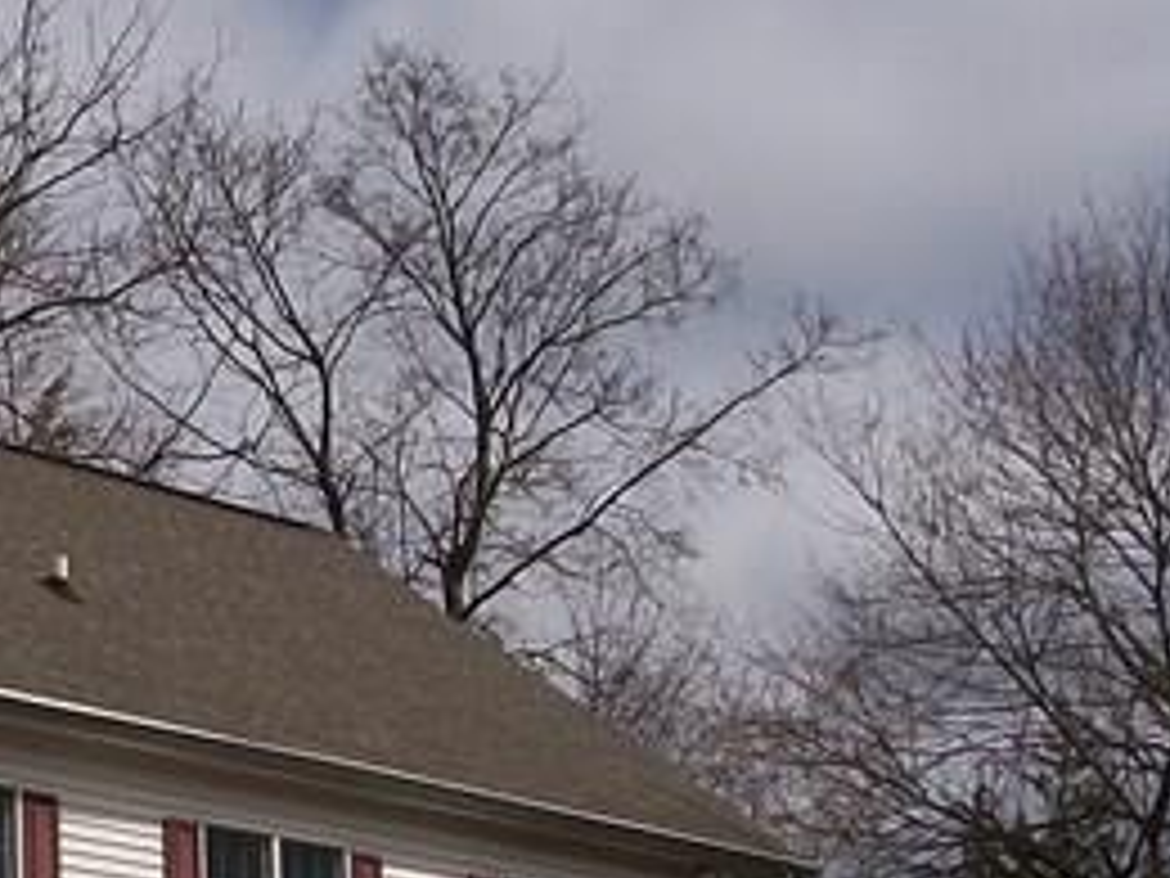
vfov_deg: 10.6
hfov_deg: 13.7
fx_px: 4664
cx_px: -436
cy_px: 964
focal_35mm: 138
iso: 80
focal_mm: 6.3
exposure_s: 1/1000
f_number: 5.6
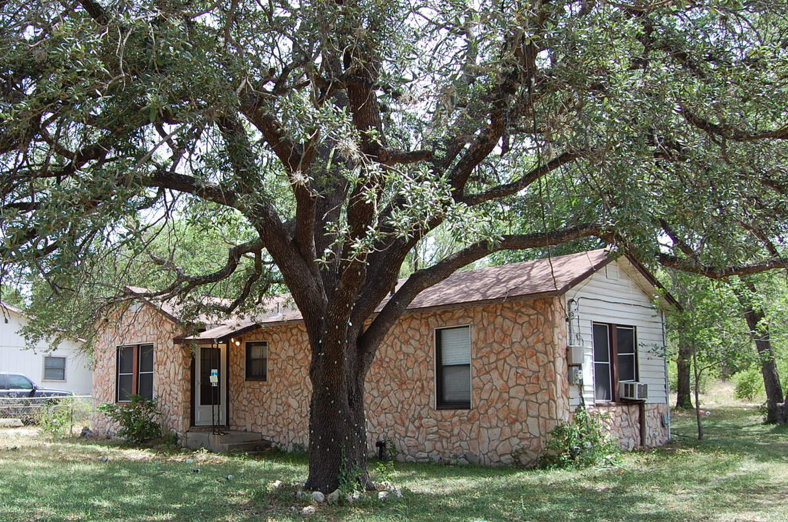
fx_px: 808
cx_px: 305
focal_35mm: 37
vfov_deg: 35.7
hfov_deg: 51.5
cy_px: 312
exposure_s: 1/160
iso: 200
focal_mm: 18
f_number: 6.3
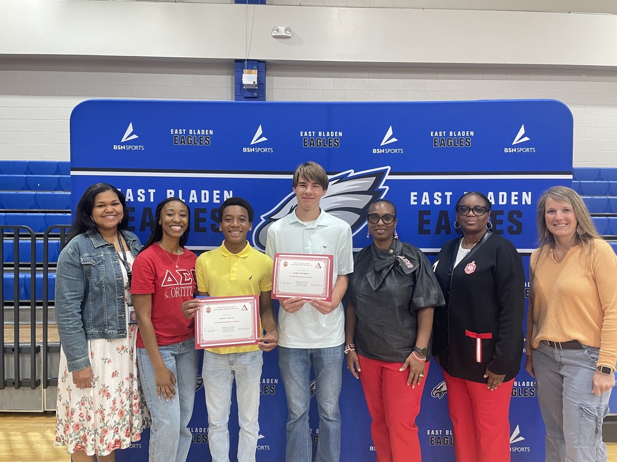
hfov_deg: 67.3
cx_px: 308
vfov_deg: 53.1
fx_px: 463
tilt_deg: -1.1
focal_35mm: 26
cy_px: 231
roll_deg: -1.0
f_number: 1.6
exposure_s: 1/60
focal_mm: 4.2
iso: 125
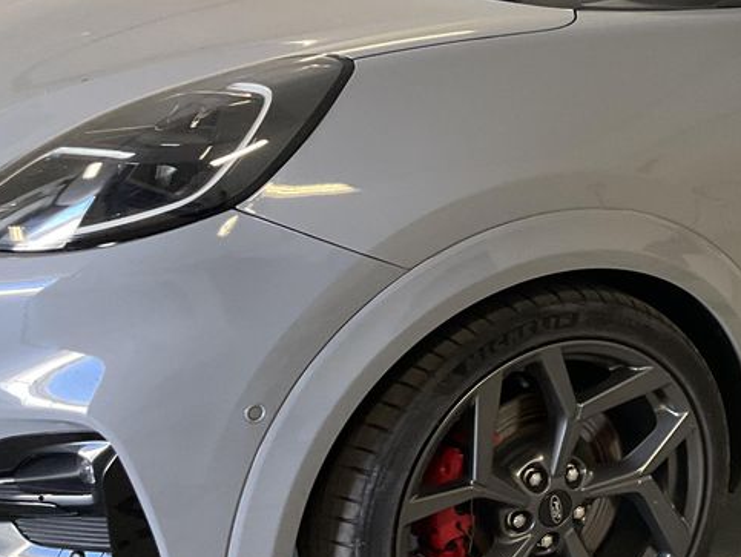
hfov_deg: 25.8
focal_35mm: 72
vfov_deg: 20.4
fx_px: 1542
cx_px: 720
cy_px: 187
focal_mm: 3
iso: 80
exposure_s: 1/50
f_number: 1.8
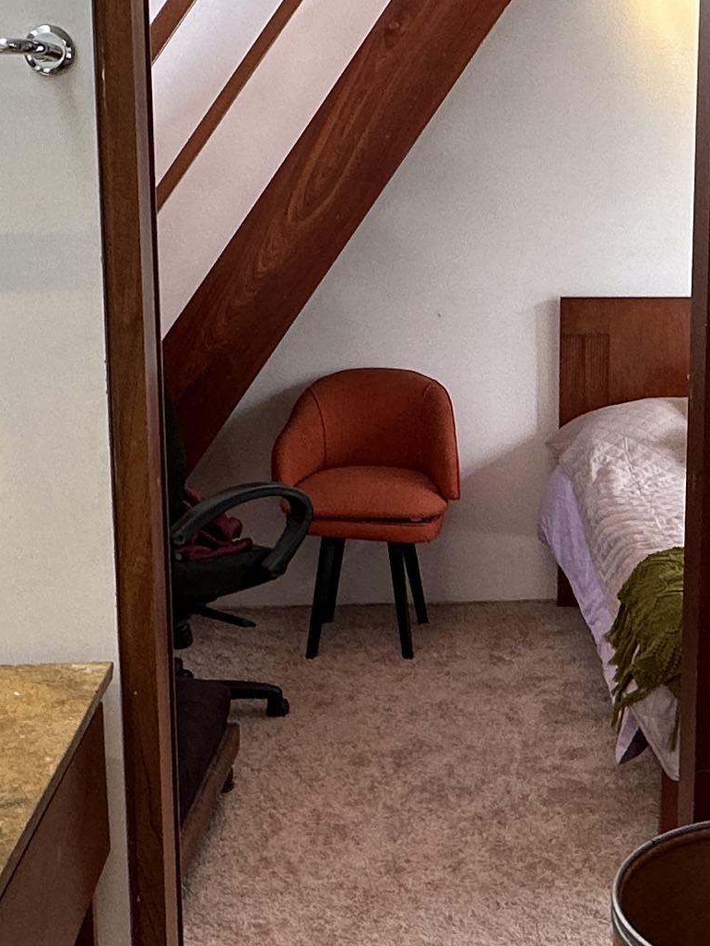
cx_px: 556
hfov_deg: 26.1
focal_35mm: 55
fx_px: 1503
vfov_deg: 34.9
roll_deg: -0.4
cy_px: 402
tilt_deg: -9.7
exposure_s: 1/120
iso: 125
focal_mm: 2.22
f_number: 2.2
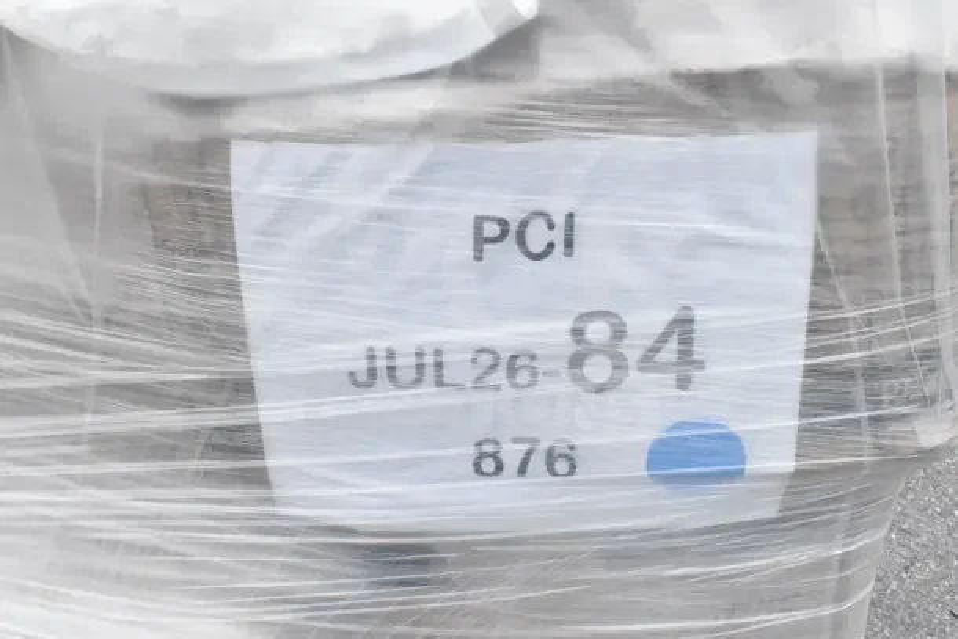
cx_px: 479
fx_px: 878
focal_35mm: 33
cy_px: 320
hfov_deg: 57.2
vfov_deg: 40.0
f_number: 18
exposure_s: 1/1250
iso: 6400
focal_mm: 22
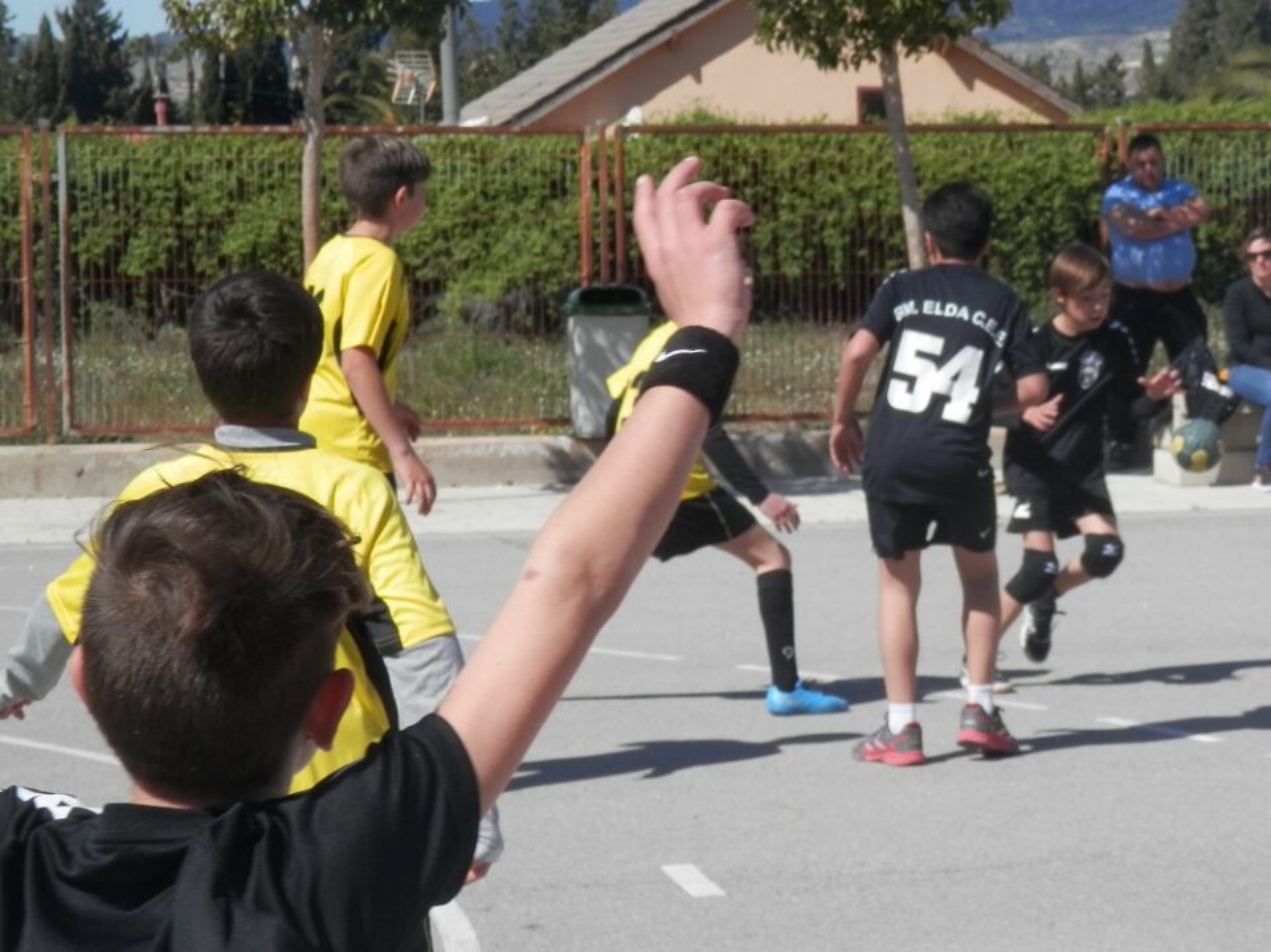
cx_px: 636
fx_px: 3229
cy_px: 476
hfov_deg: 22.3
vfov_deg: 16.8
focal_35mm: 88
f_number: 4.8
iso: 80
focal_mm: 15.8
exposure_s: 1/640
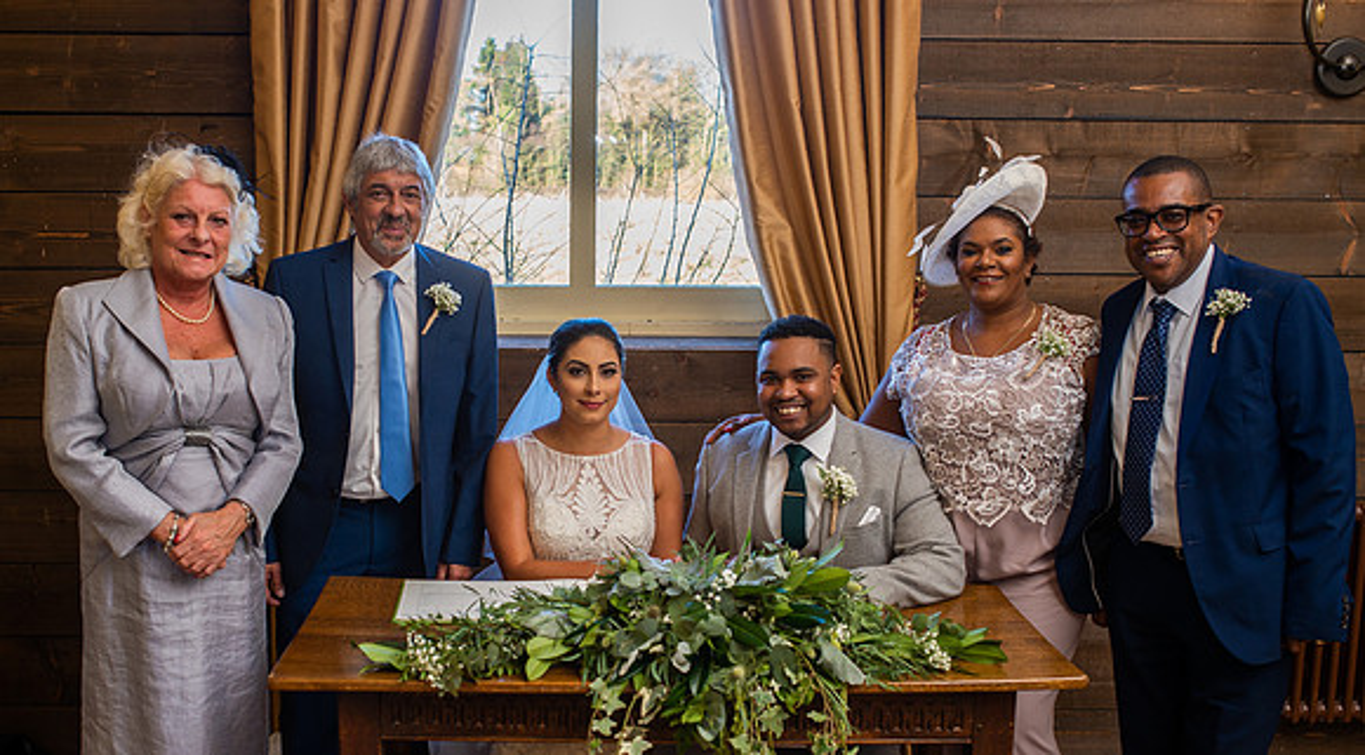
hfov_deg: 47.4
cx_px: 610
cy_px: 434
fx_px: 1552
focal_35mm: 43
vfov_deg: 27.3
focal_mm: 35
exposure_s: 1/80
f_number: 4
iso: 250
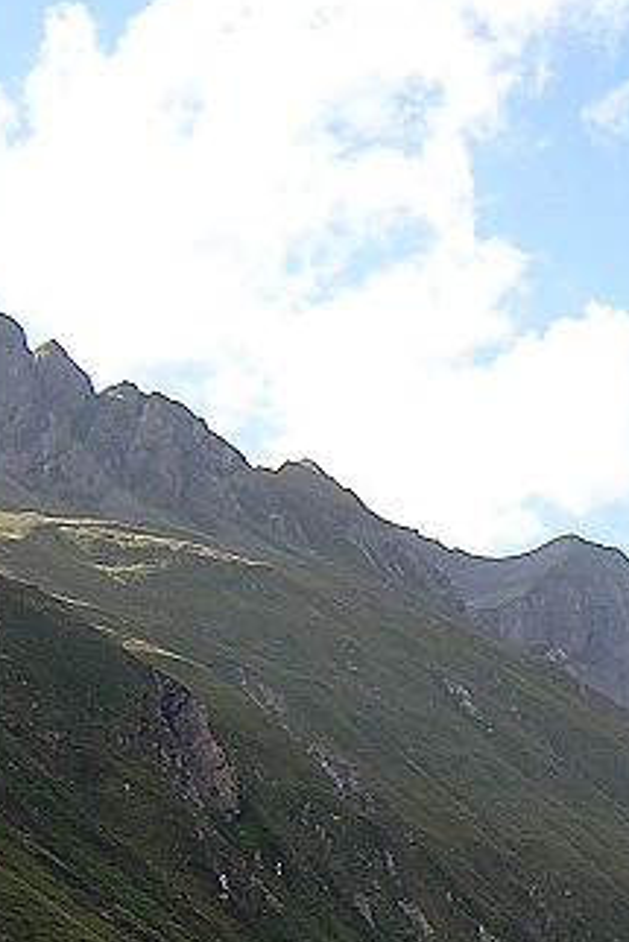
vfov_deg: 21.6
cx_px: 661
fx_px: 2435
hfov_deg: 14.4
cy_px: 766
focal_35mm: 93
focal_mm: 4.7
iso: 100
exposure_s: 1/146
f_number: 5.2
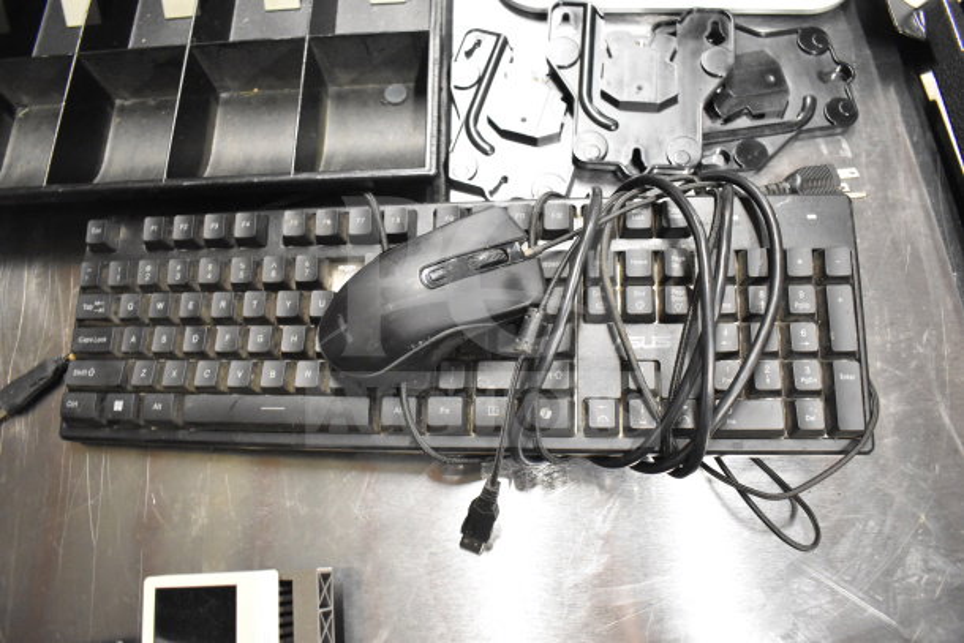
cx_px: 482
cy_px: 322
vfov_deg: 48.0
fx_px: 723
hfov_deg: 67.4
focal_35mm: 27
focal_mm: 18
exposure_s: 1/30
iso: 4500
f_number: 3.5
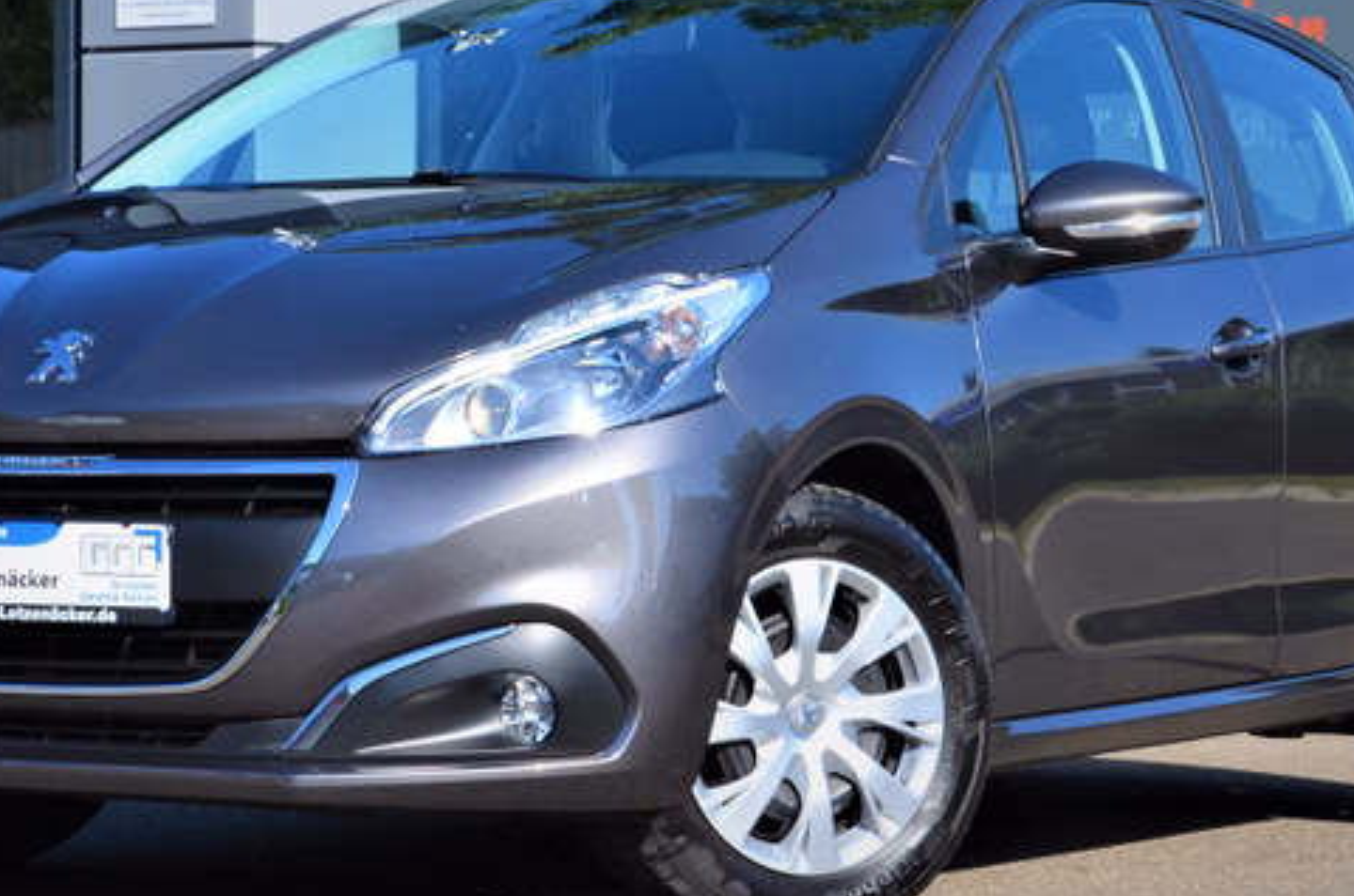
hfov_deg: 16.4
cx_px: 522
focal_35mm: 125
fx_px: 4692
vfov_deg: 10.9
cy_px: 392
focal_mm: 50
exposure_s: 1/125
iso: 125
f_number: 11
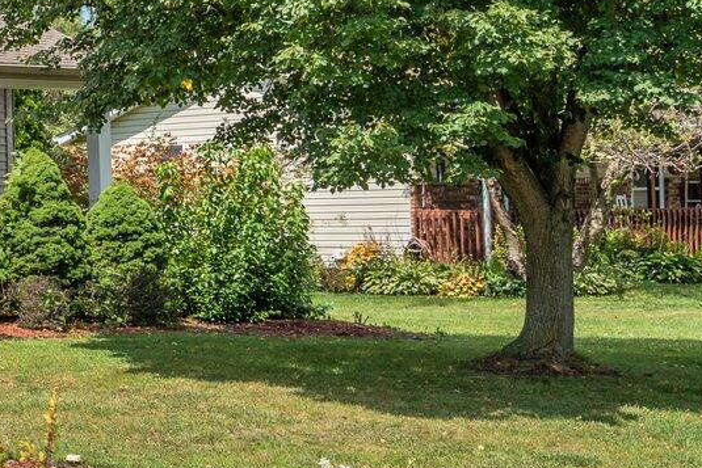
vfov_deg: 12.3
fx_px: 2165
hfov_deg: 15.5
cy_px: 57
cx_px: -614
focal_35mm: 111
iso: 160
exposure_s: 1/250
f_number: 9
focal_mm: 29
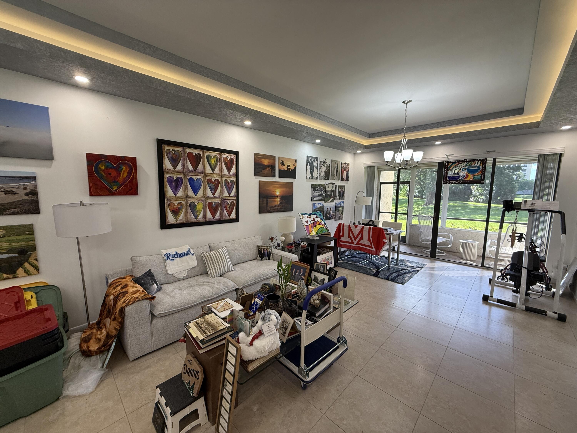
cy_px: 216
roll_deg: -0.6
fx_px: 233
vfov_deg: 85.7
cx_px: 288
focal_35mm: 14
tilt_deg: -5.2
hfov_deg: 102.1
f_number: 2.2
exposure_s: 1/120
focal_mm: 2.22
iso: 125
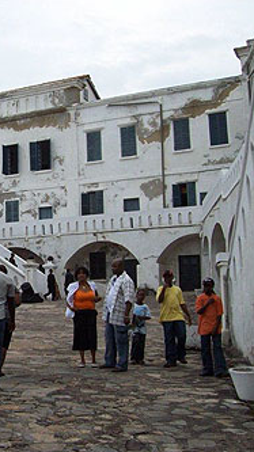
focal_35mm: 53
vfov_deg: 39.2
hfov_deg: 21.3
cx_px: -34
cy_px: 227
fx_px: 635
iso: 80
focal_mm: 6
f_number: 4.8
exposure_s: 1/272
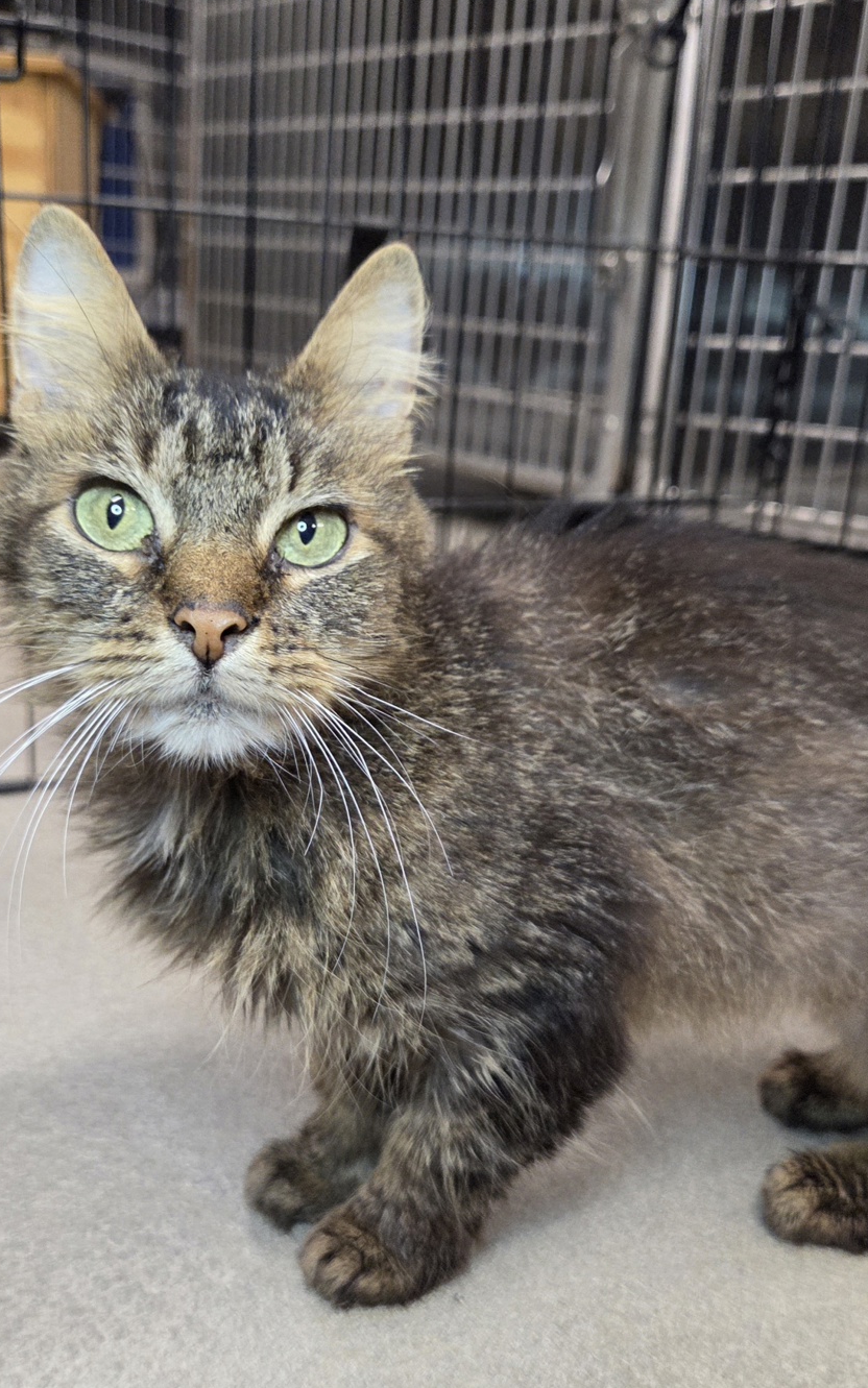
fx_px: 946
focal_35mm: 25
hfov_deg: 48.9
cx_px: 341
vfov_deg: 72.5
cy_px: 711
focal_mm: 5.4
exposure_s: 1/120
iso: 640
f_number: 1.8
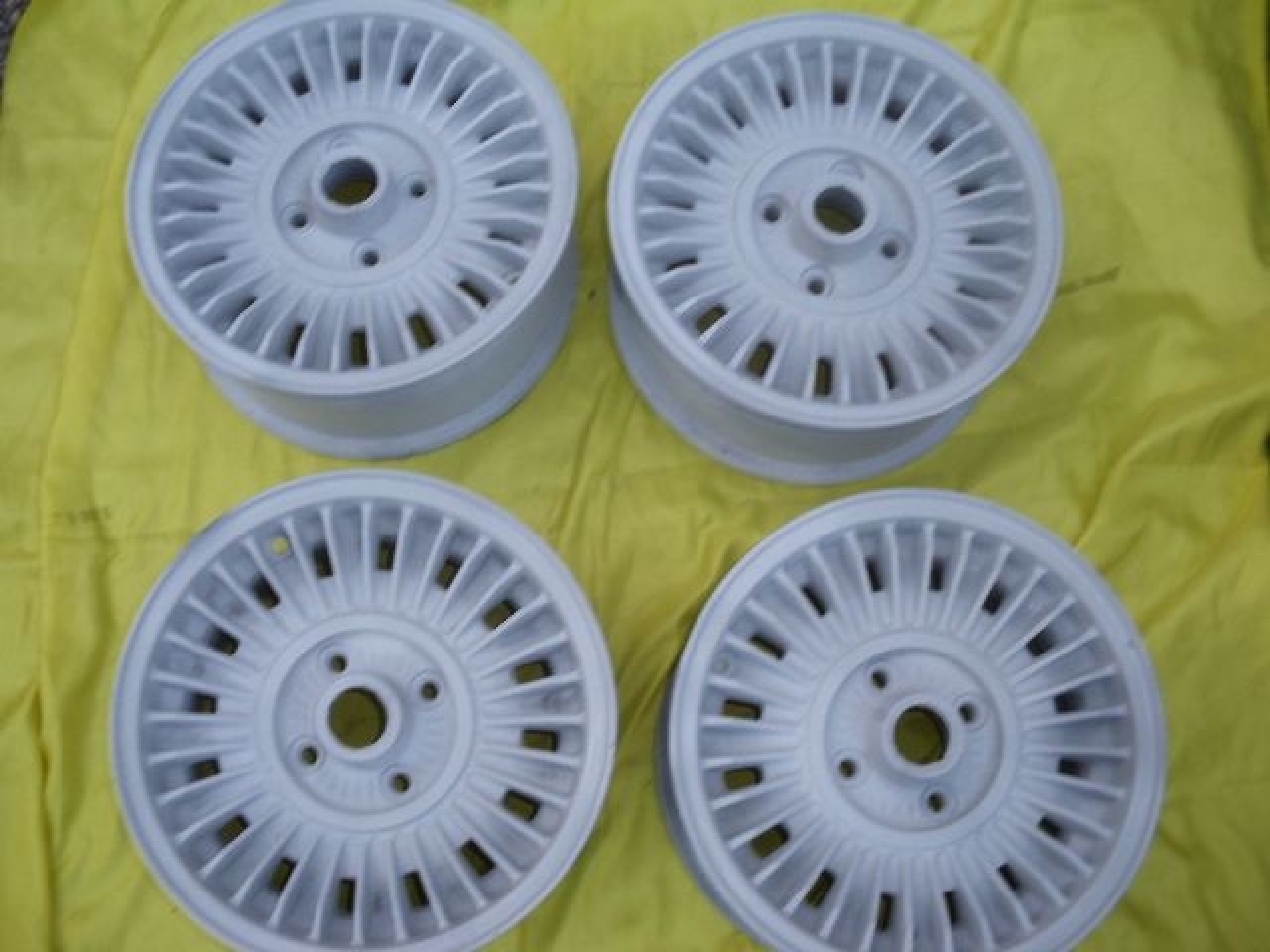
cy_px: 476
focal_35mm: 36
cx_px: 635
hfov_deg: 51.4
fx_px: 1321
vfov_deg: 39.7
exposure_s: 1/50
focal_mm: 6.3
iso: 80
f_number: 3.5
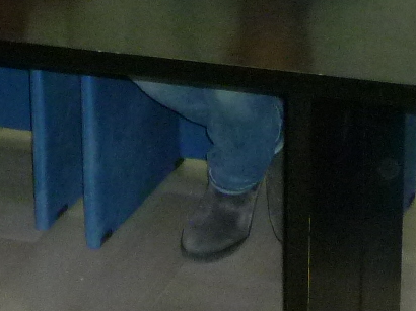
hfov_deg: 13.6
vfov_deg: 10.0
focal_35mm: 145
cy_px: -129
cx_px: 96
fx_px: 1742
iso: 320
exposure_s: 1/30
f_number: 3.3
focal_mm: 5.2
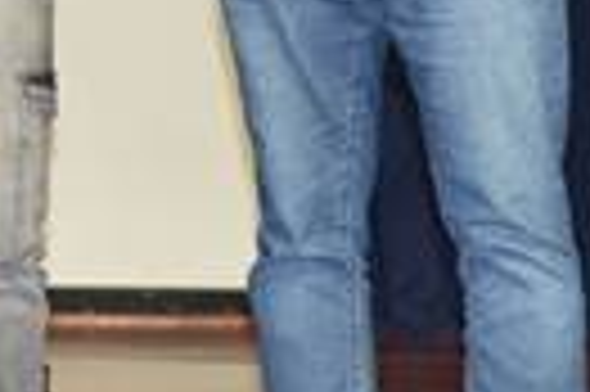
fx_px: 3601
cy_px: -212
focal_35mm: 220
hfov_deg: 9.3
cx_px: -27
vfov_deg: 6.1
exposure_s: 1/60
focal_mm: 32
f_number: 4.2
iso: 800
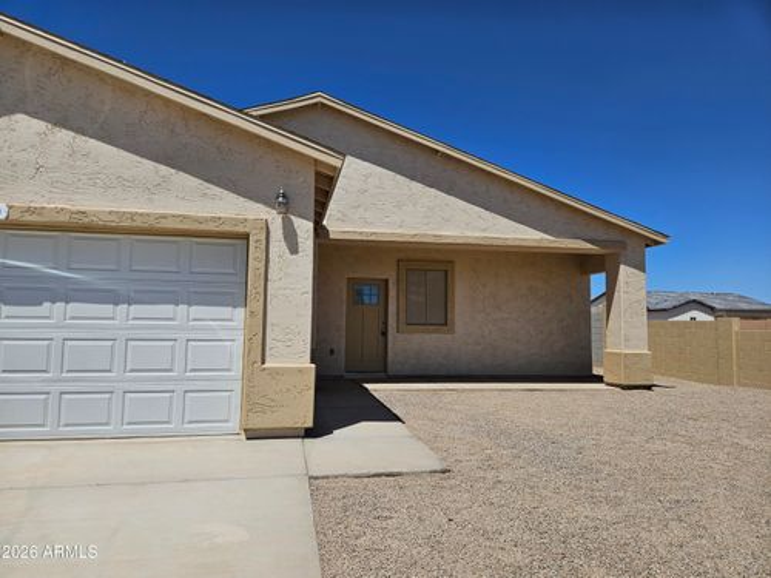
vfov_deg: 58.9
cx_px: 386
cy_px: 289
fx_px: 512
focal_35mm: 23
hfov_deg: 73.9
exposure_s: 1/3531
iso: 25
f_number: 1.8
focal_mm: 5.4
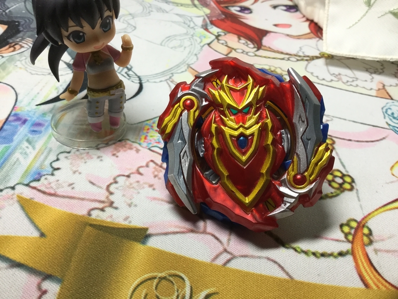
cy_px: 150
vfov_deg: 45.4
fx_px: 356
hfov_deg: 58.4
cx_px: 199
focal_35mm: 31
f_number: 2.4
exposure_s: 1/30
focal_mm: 3.3
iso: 32
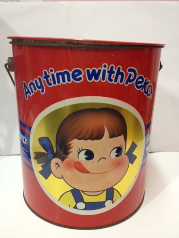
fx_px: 241
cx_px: 90
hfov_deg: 40.7
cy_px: 119
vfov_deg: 52.6
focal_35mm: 35
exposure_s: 1/20
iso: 100
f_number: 2.4
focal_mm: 4.3
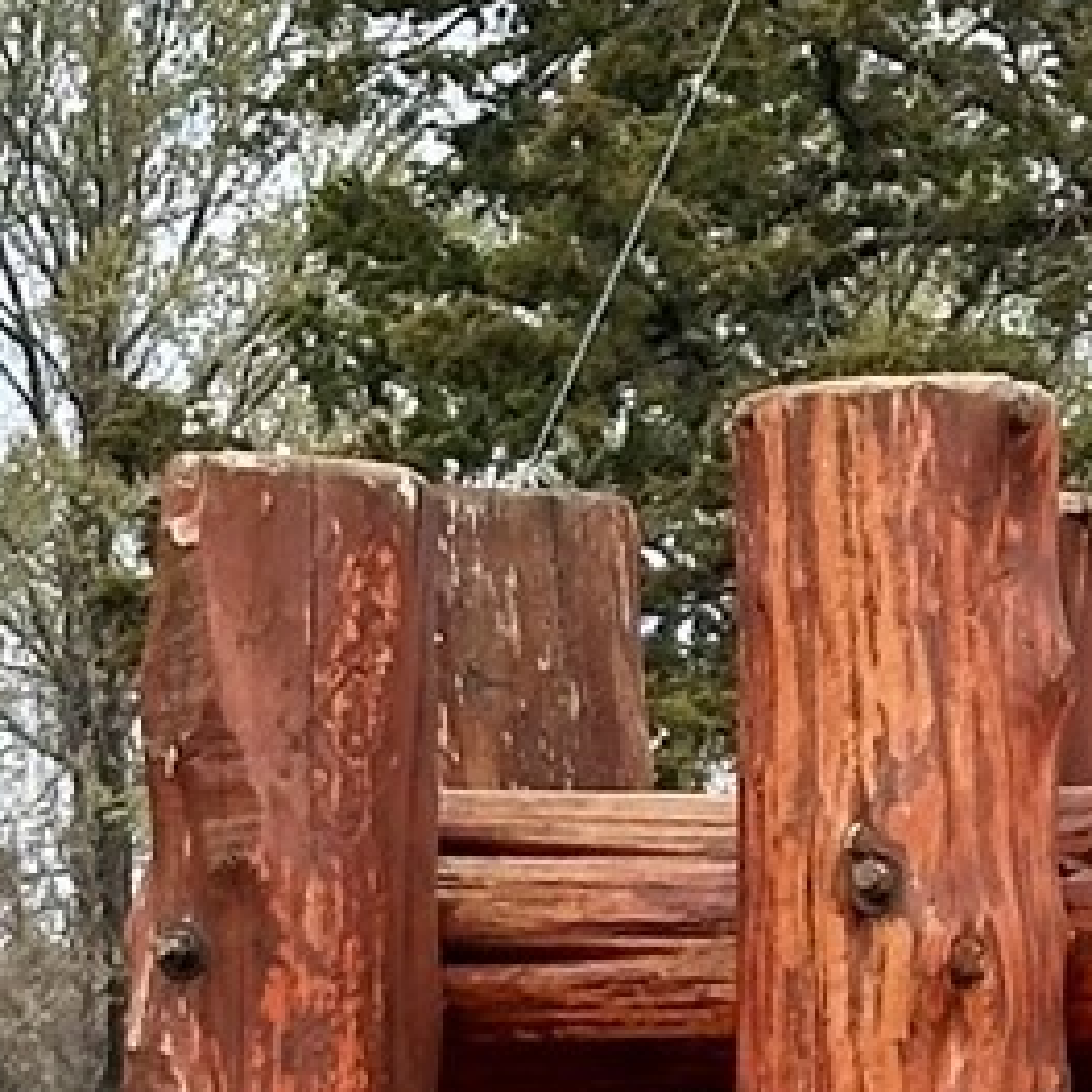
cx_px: 1220
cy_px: 2742
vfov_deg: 5.5
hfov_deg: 5.6
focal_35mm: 309
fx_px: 11028
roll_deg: -1.1
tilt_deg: -2.8
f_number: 1.78
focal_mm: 6.86
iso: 64
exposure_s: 1/1815
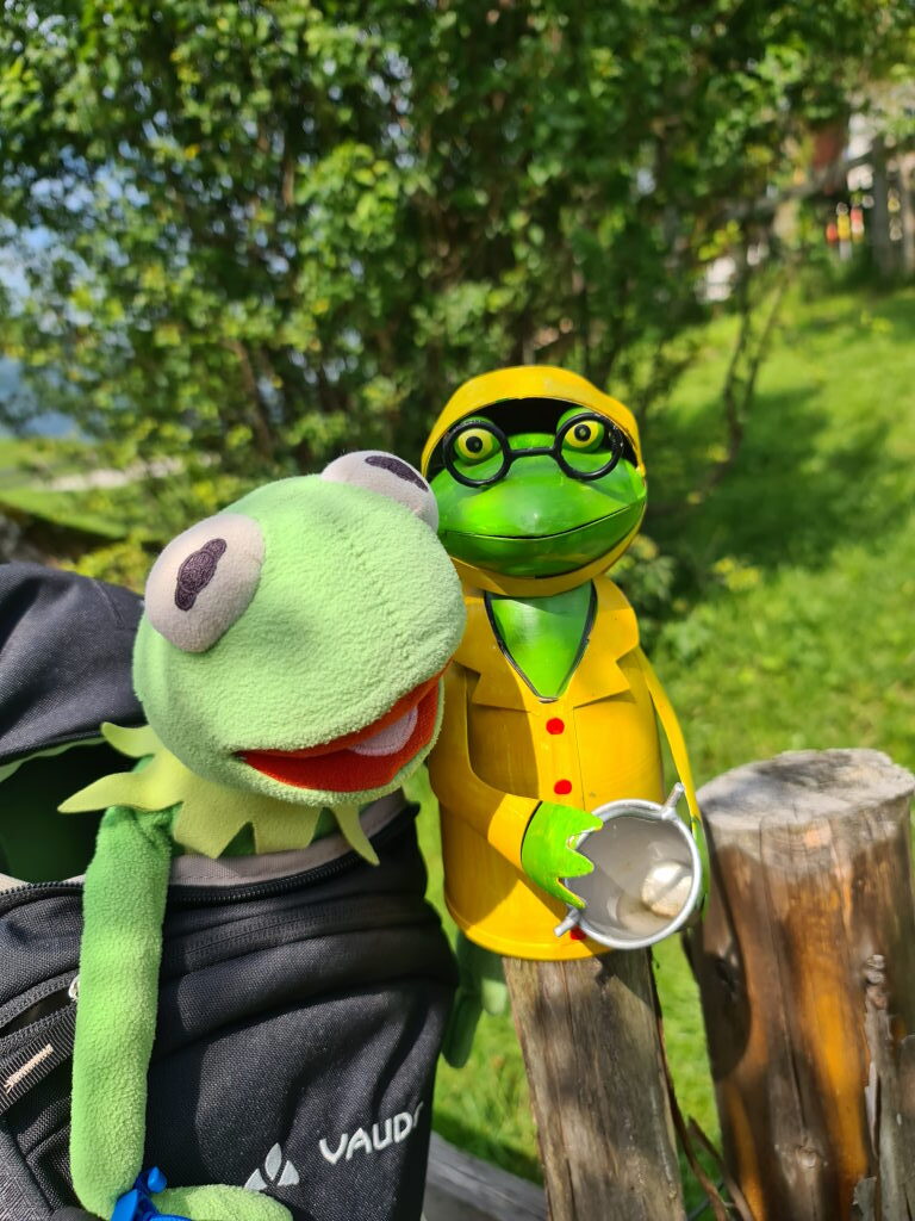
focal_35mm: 25
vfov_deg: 69.4
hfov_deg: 54.9
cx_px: 458
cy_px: 610
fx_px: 881
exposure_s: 1/624
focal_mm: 7
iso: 50
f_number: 1.8
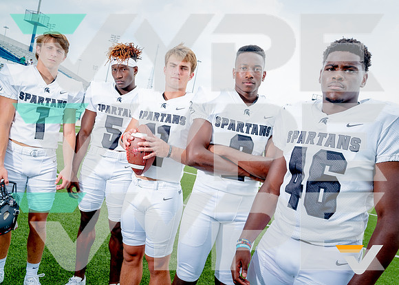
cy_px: 142
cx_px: 195
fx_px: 356
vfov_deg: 43.6
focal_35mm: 31
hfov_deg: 58.6
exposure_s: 1/125
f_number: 8
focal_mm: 30
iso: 100
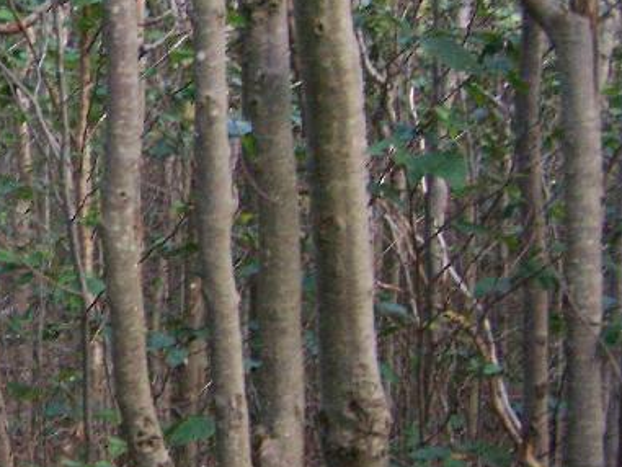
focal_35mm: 102
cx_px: -150
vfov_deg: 14.5
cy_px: 225
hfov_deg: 18.2
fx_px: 1833
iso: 400
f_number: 2.8
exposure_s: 1/50
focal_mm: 6.3
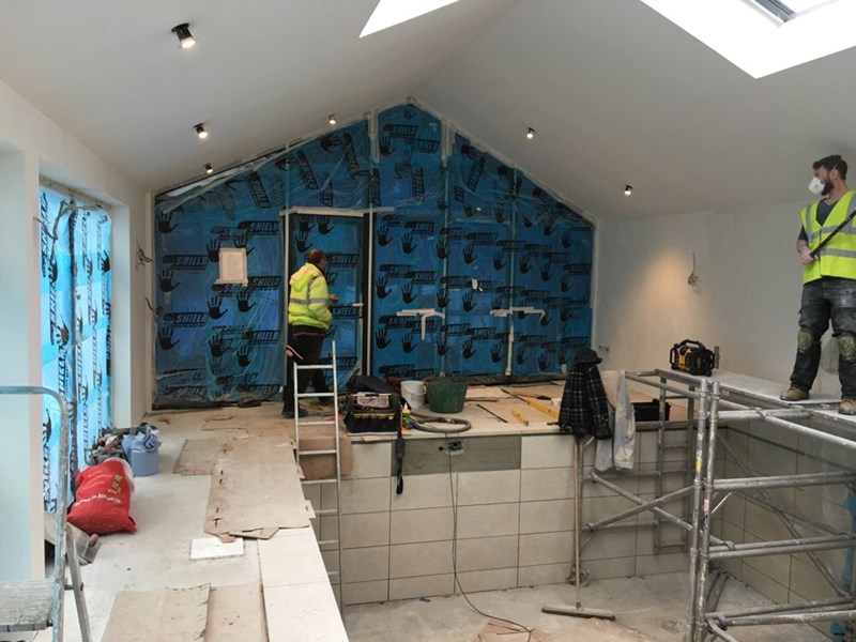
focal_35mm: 29
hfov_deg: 61.7
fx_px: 717
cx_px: 428
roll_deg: -0.9
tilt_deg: -4.4
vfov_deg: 48.2
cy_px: 321
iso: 50
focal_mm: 4.15
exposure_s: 1/33
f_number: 2.2
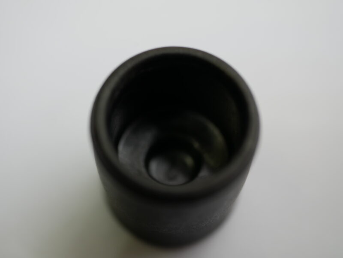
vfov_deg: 24.4
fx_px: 595
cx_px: 172
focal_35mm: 60
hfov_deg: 32.2
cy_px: 129
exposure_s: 1/100
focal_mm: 30
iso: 200
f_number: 2.8
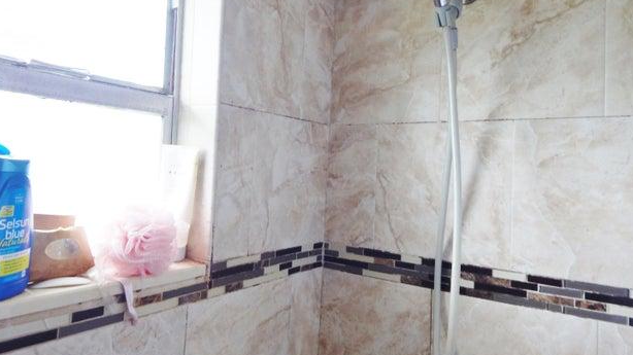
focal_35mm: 25
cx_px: 309
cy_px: 156
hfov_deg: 74.1
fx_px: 420
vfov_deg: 45.9
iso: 125
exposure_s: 1/60
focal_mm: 4
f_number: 3
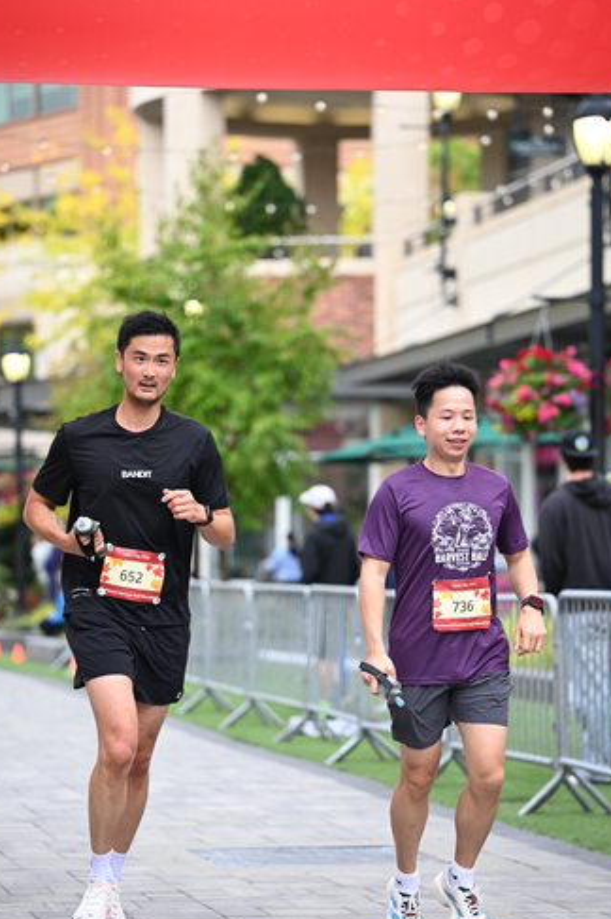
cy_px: 496
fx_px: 3314
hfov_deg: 10.5
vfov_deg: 15.8
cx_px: 320
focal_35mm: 130
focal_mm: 115
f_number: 2.8
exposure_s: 1/1250
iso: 640
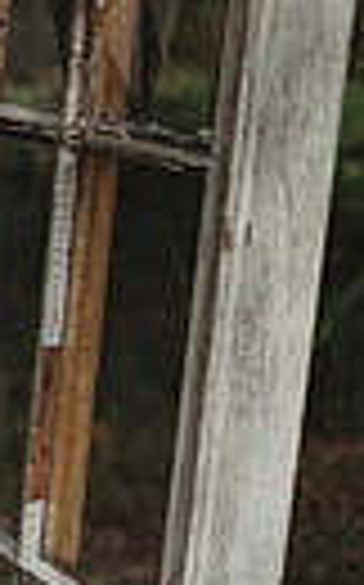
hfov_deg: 6.8
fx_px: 2593
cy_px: 704
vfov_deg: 12.5
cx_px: -941
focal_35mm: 163
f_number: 2.8
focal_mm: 32
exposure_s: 1/640
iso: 100
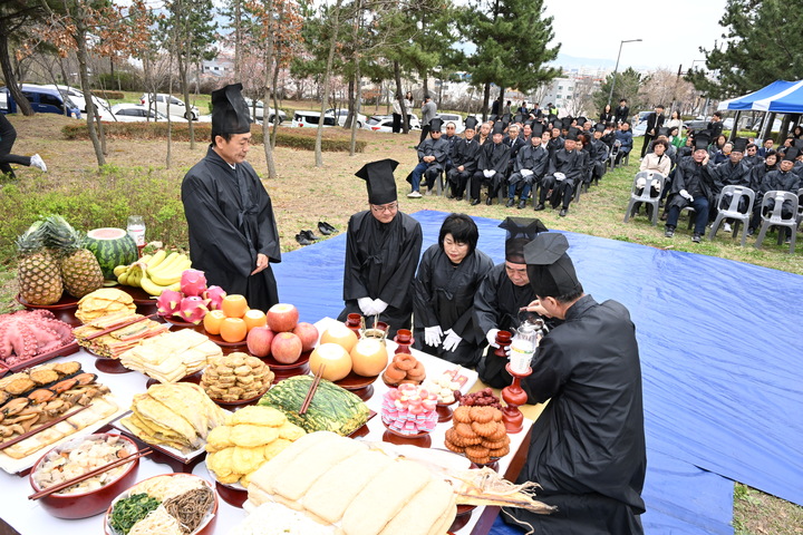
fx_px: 535
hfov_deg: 73.7
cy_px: 268
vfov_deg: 53.1
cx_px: 402
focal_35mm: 24
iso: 1250
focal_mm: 24
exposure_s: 1/200
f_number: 16
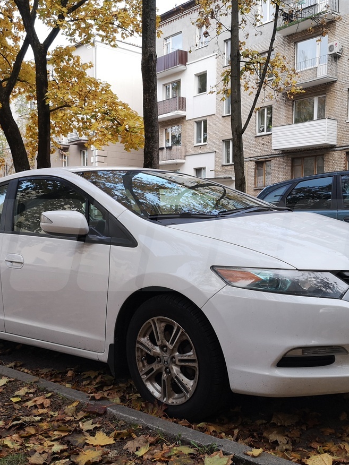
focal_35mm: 37
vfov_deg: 50.1
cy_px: 234
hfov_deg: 38.7
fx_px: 497
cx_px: 172
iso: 50
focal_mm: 3.95
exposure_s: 1/119
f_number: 1.8
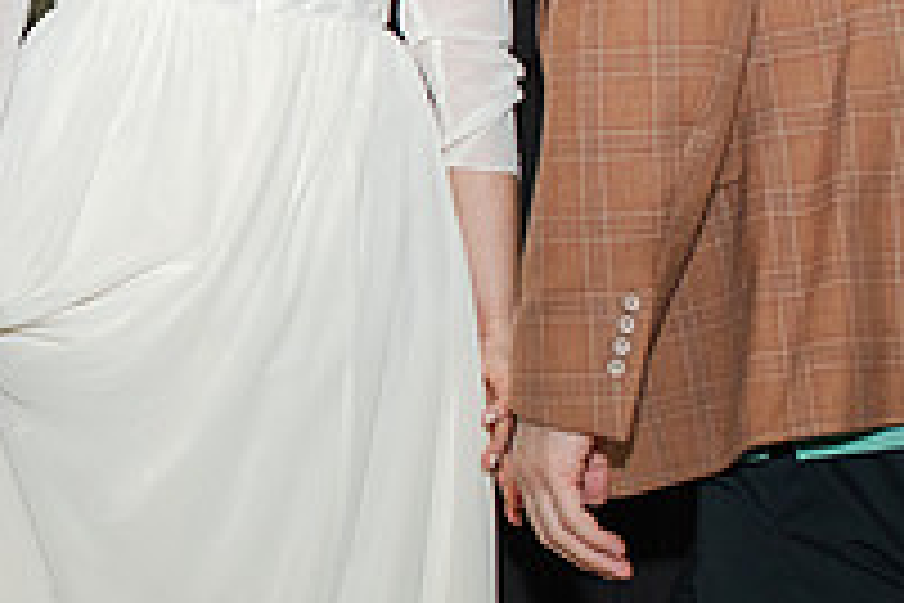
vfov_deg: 11.9
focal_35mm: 115
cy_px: 233
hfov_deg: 17.0
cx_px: -185
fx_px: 2888
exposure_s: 1/200
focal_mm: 35
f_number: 3.5
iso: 1000
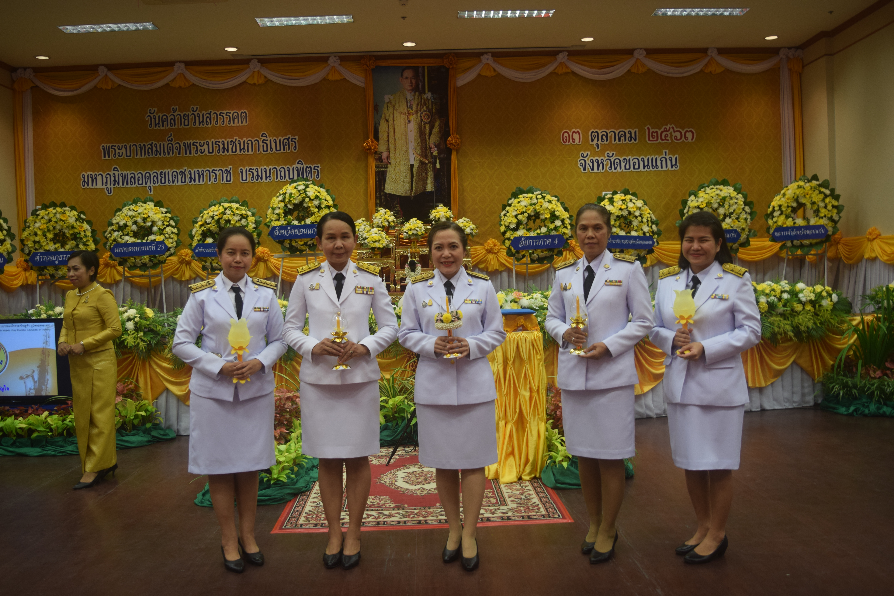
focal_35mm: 33
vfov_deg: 40.0
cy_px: 298
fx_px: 819
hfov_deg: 57.2
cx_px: 447
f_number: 4
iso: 450
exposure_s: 1/60
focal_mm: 22
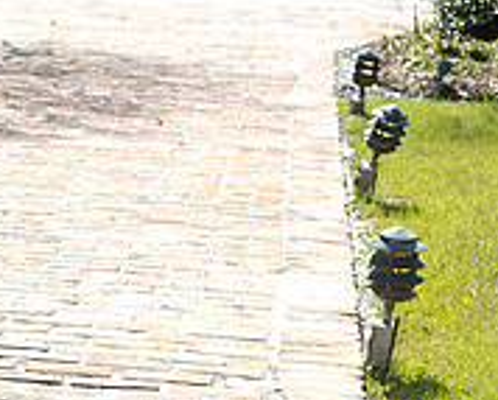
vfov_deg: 9.0
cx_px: -283
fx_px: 2524
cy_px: 109
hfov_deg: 10.8
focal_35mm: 171
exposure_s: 1/250
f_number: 5.6
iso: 100
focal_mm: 56
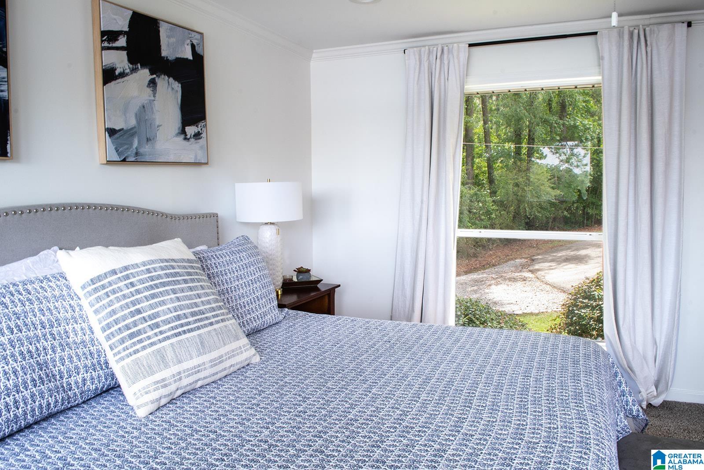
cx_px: 352
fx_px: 528
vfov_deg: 47.9
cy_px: 235
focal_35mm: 27
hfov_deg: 67.4
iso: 200
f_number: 16
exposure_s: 1/6
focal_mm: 18
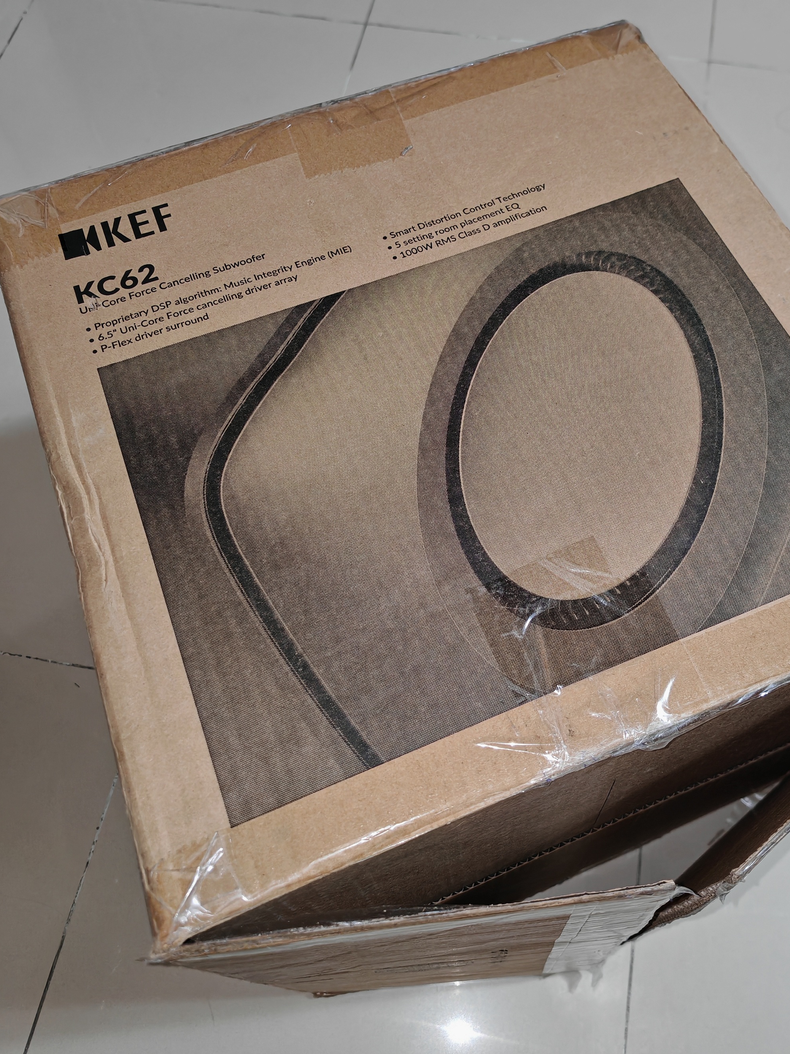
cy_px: 470
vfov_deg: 56.7
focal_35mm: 32
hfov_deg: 44.0
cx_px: 458
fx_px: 974
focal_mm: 5.4
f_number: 1.6
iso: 640
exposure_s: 1/33
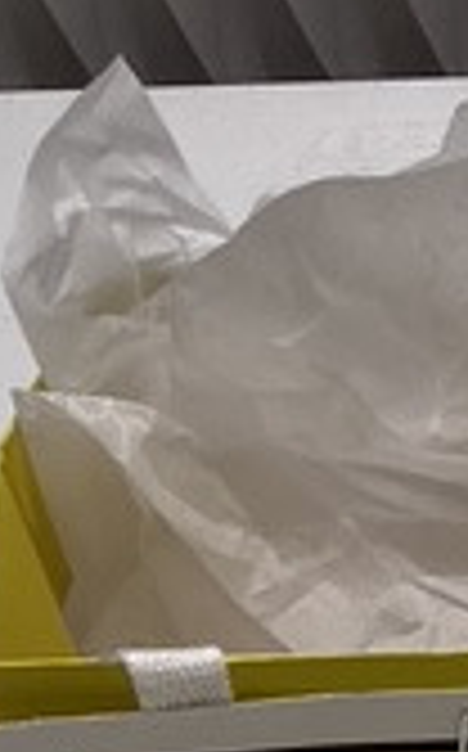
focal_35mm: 126
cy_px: 1423
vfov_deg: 14.3
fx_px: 2578
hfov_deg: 10.2
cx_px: 590
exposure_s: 1/60
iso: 50
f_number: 2.4
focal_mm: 3.3
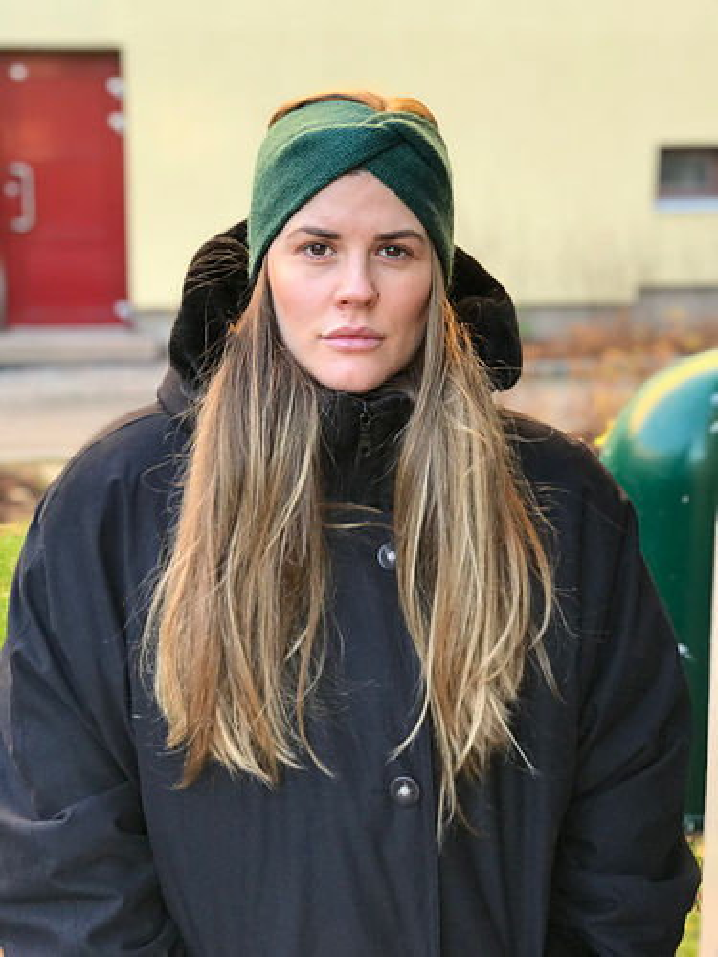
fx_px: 1576
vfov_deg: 33.8
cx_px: 359
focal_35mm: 57
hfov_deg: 25.7
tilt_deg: -12.6
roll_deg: -0.2
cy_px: 478
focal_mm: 6.6
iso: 50
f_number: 2.8
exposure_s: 1/95
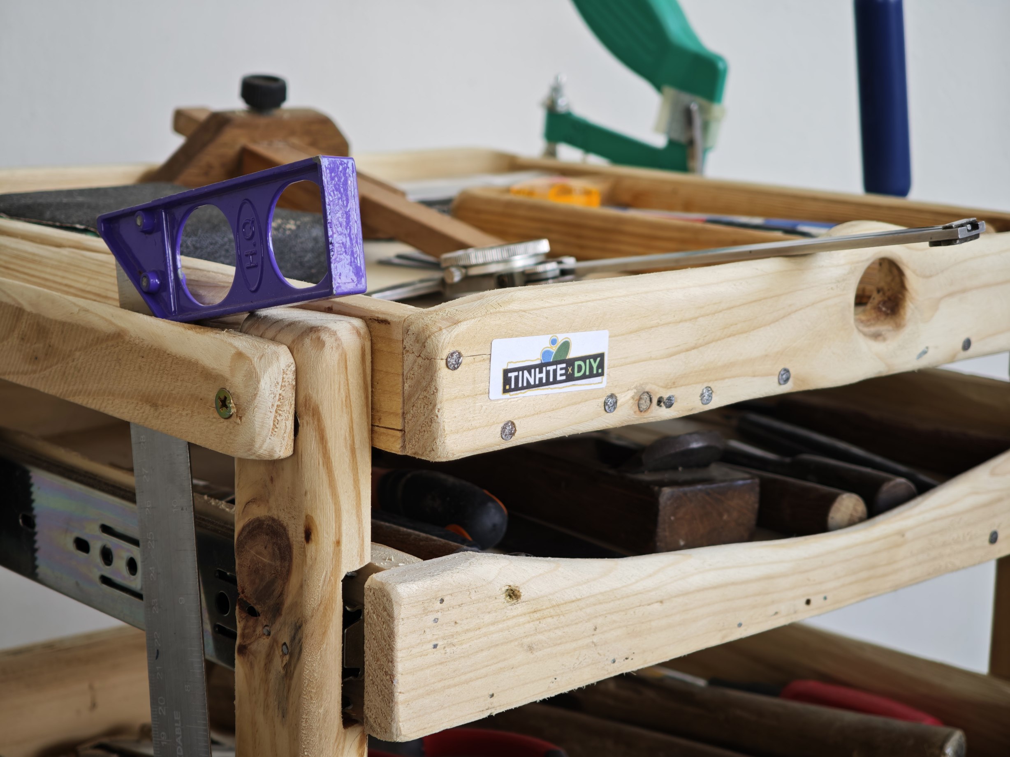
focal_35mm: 70
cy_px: 378
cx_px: 505
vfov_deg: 21.0
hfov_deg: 27.8
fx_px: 2042
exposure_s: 1/100
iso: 100
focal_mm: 11.5
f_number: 1.8
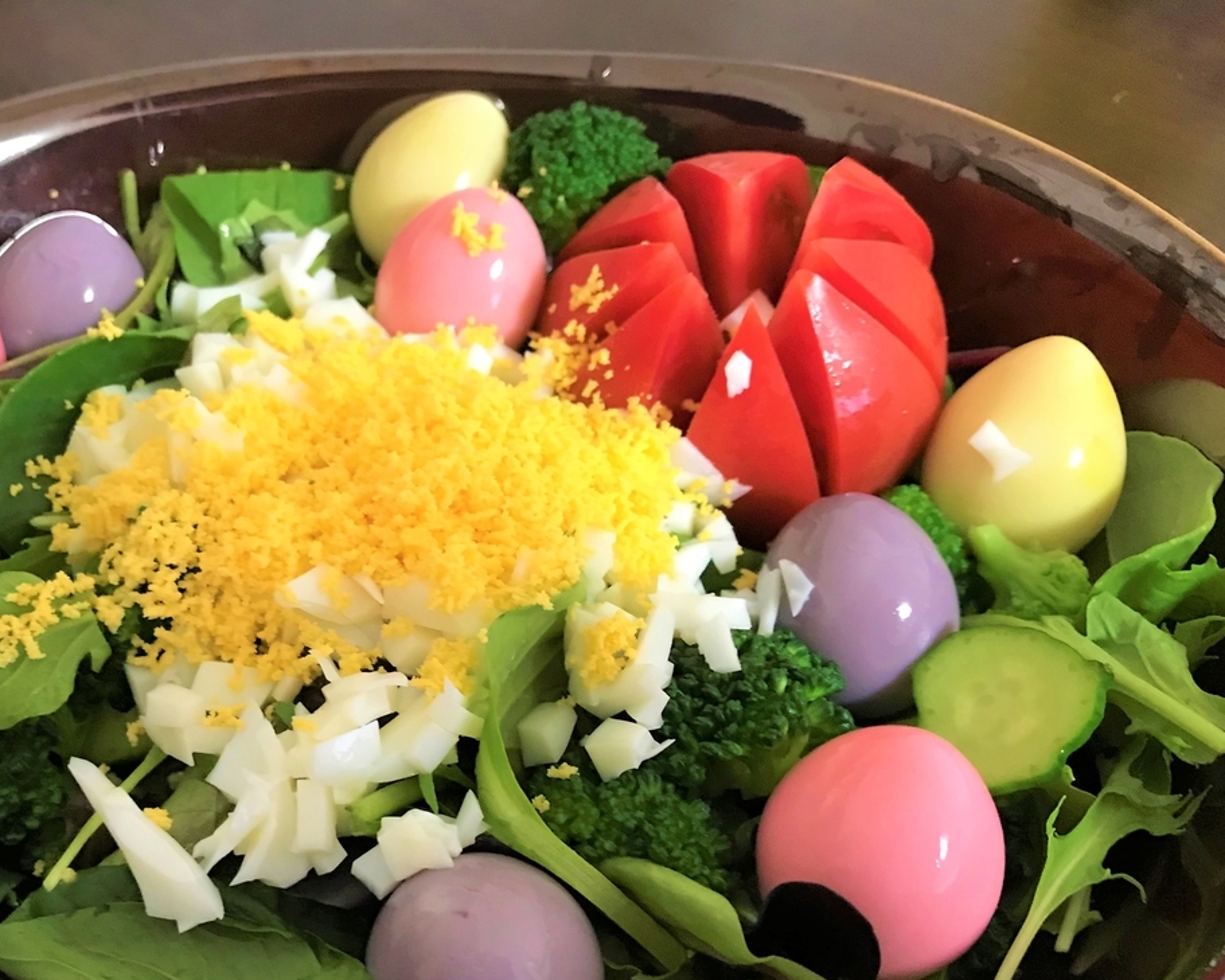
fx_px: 1305
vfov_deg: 40.9
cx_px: 426
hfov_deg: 49.5
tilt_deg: -53.2
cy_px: 598
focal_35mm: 36
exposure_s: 1/17
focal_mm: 3.99
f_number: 1.8
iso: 100
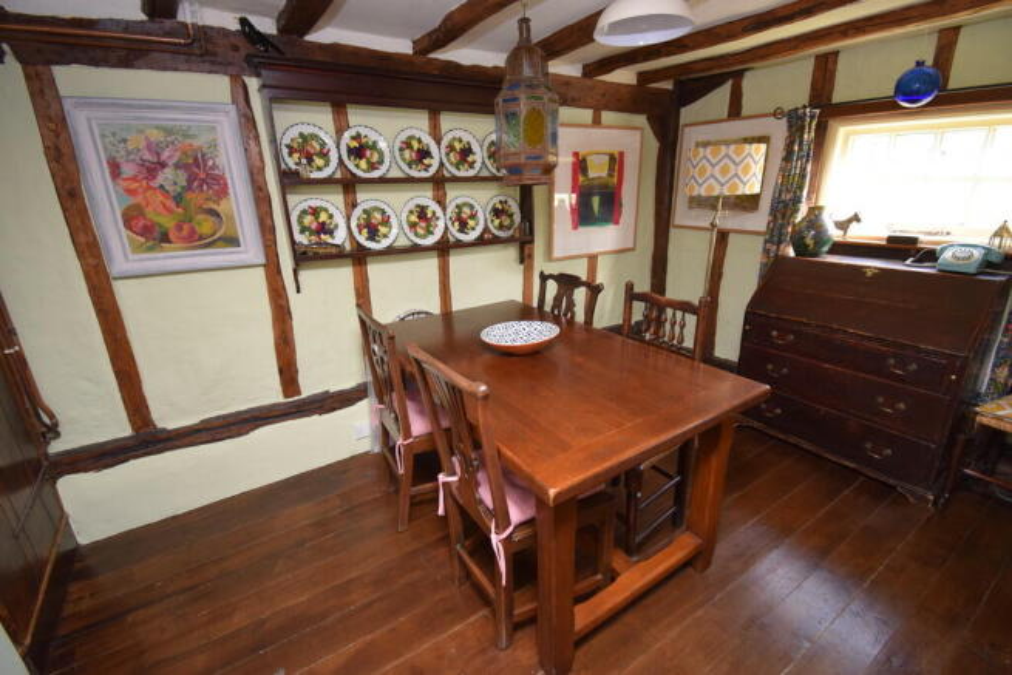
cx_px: 506
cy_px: 338
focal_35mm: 15
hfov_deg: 100.4
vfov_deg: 77.4
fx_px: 422
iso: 720
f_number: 4.5
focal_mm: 10
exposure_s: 1/30
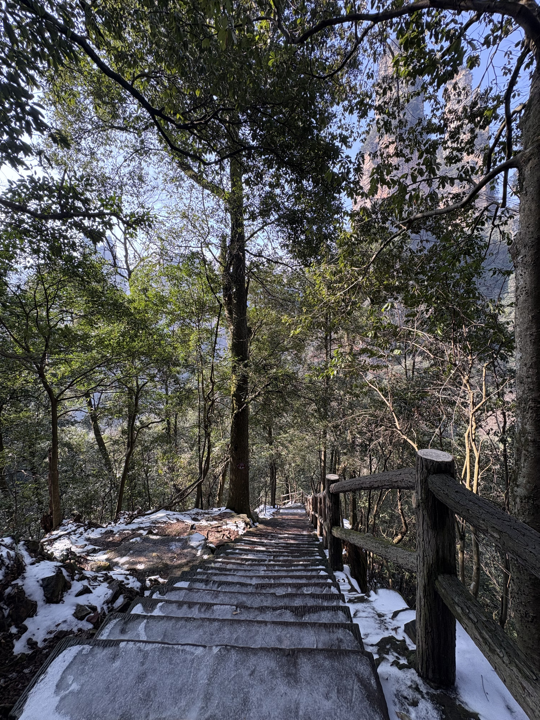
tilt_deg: -3.4
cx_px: 270
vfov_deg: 102.1
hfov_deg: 85.7
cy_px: 360
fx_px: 291
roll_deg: +0.8
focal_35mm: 14
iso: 64
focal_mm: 2.22
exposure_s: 1/179
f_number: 2.2
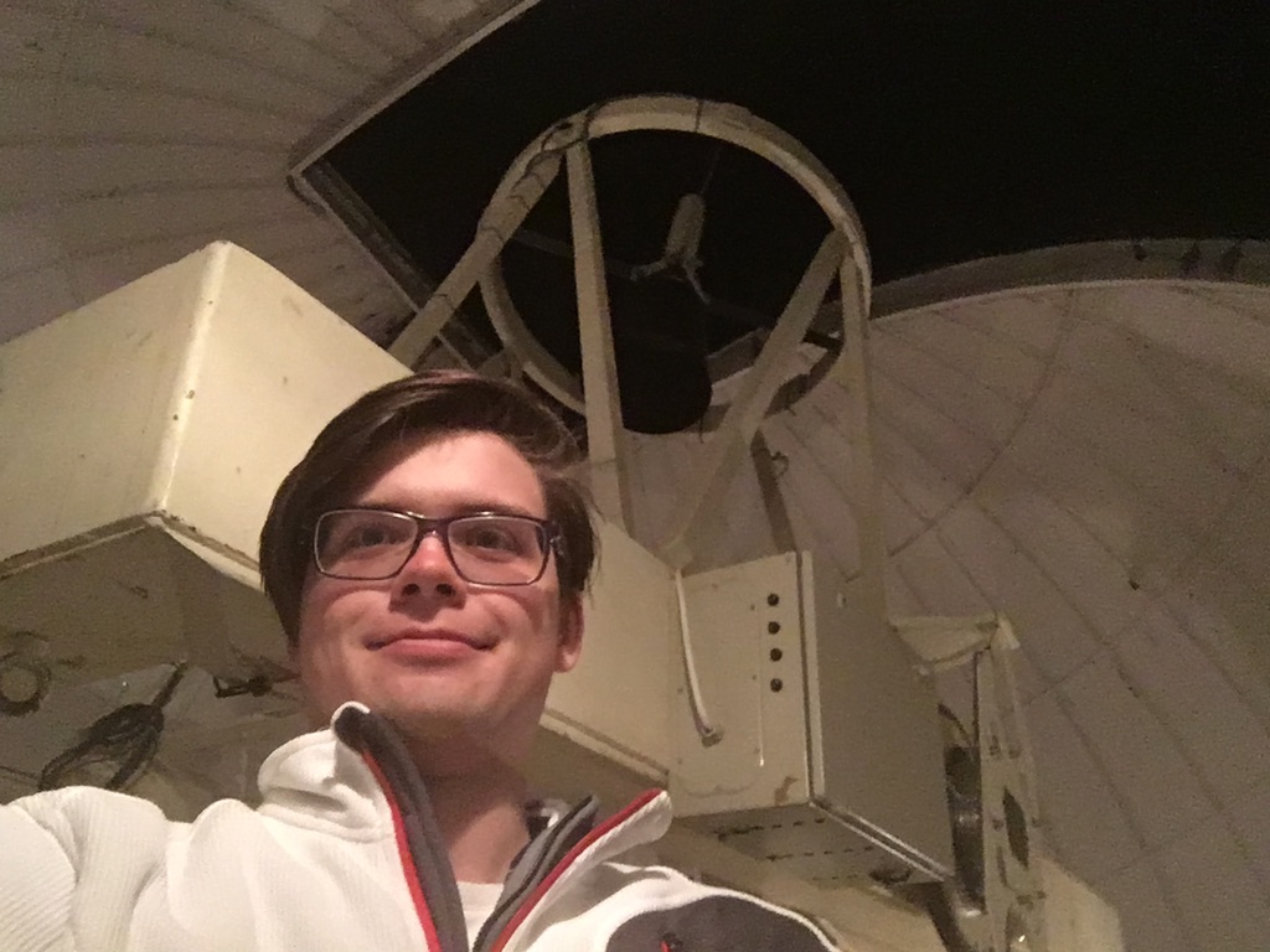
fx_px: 587
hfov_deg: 94.5
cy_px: 476
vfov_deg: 78.1
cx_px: 635
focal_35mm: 16
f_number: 2.2
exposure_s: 1/17
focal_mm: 2.65
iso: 800
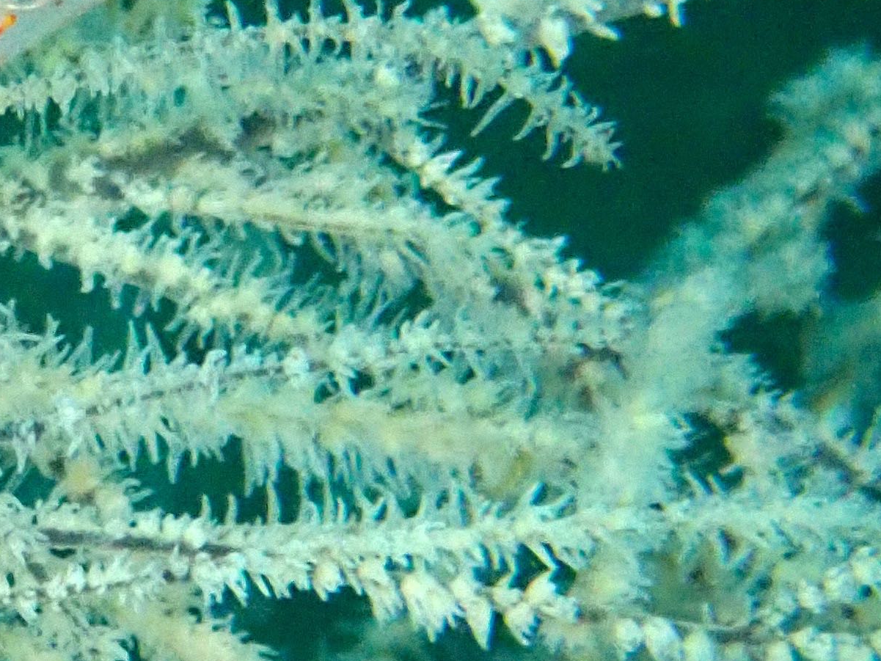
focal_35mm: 333
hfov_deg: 5.9
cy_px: 175
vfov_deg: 4.5
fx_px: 8476
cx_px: -355
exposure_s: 1/100
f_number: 14
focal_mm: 18
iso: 800
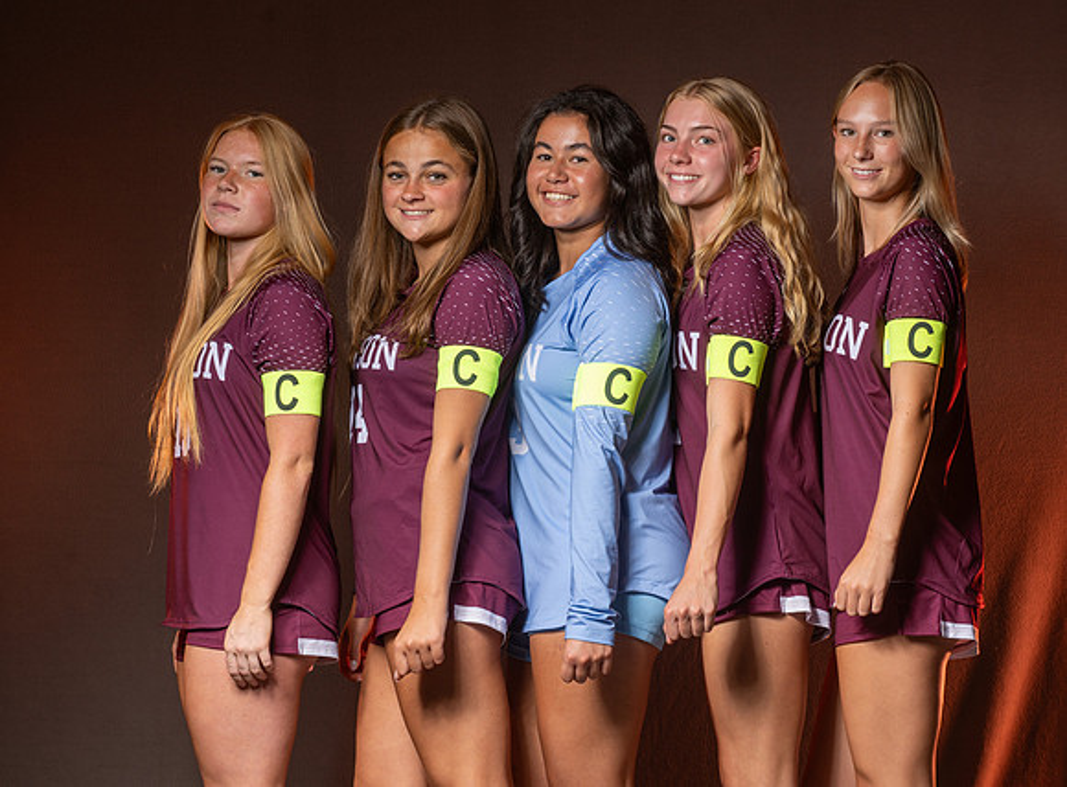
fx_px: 3190
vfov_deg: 14.1
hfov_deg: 19.0
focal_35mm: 104
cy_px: 367
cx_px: 564
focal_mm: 70
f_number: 9
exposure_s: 1/200
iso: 80
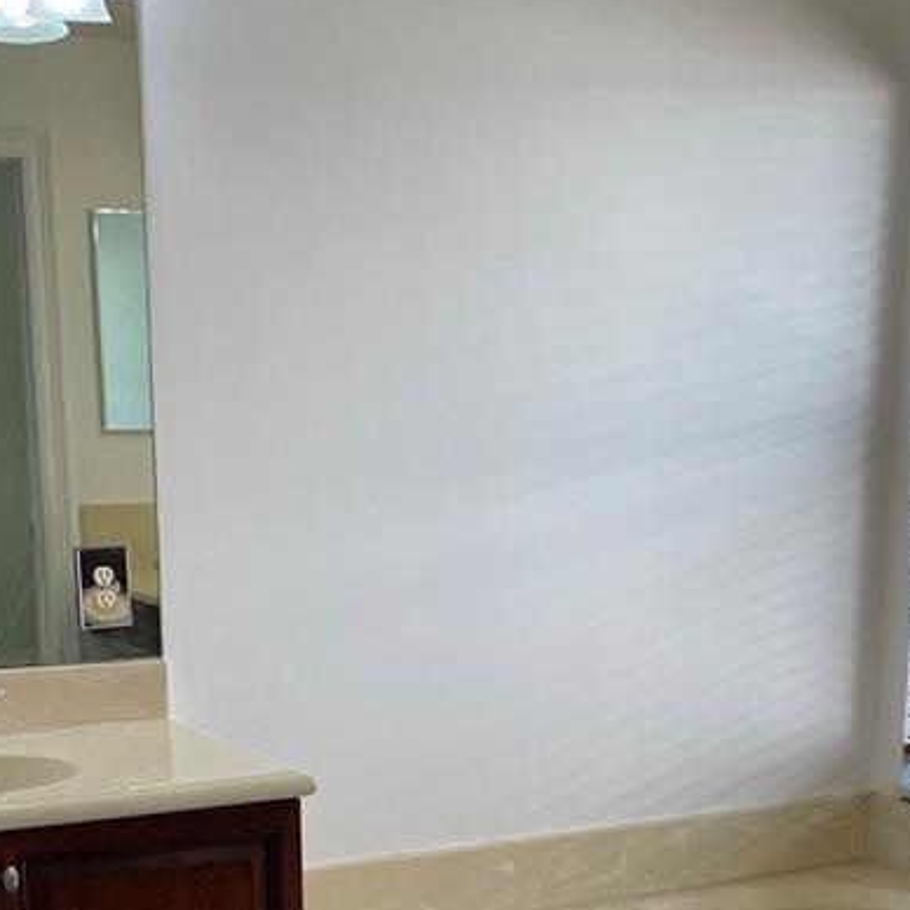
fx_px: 2112
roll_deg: +0.1
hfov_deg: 24.3
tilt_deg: -16.0
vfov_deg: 23.2
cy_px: 945
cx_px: 481
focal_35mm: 71
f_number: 1.6
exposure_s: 1/164
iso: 32
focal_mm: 4.2
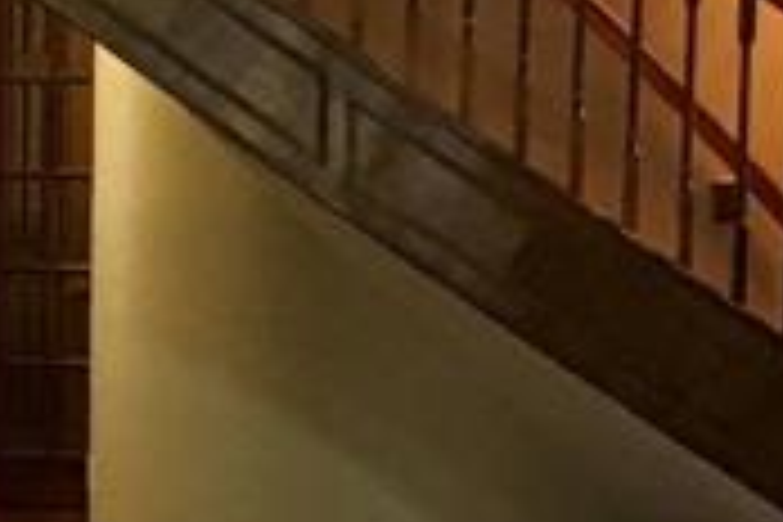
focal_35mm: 178
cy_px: 810
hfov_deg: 11.3
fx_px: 3871
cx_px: -207
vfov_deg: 7.6
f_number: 2.2
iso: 200
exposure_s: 1/30
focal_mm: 4.15
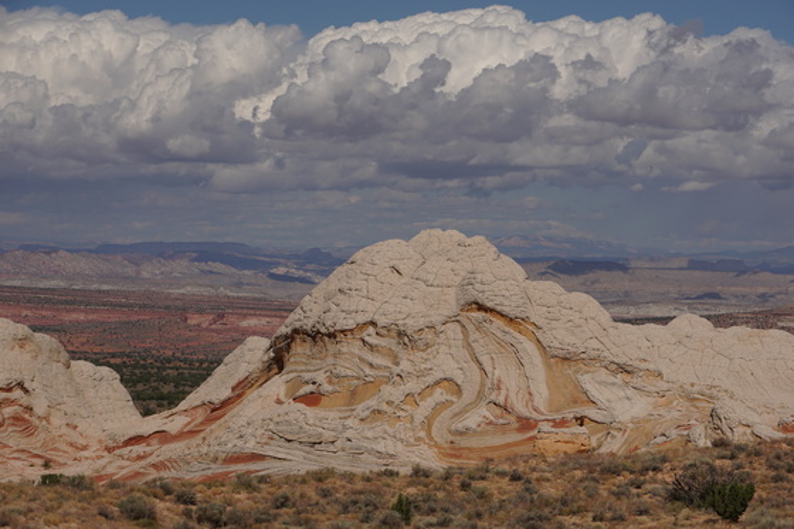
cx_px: 397
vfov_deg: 13.0
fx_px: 2315
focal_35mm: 105
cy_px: 264
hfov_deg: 19.5
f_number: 8
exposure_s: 1/2500
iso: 200
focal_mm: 70
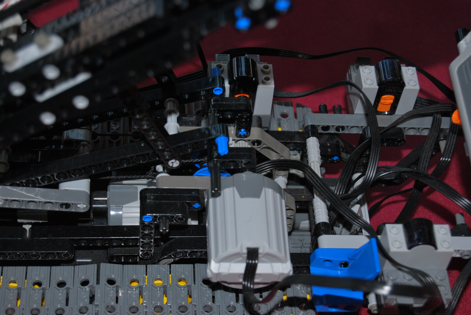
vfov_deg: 16.6
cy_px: 158
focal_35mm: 82
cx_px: 236
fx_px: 1081
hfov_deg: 24.6
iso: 200
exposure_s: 1/60
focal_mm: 55
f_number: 5.6
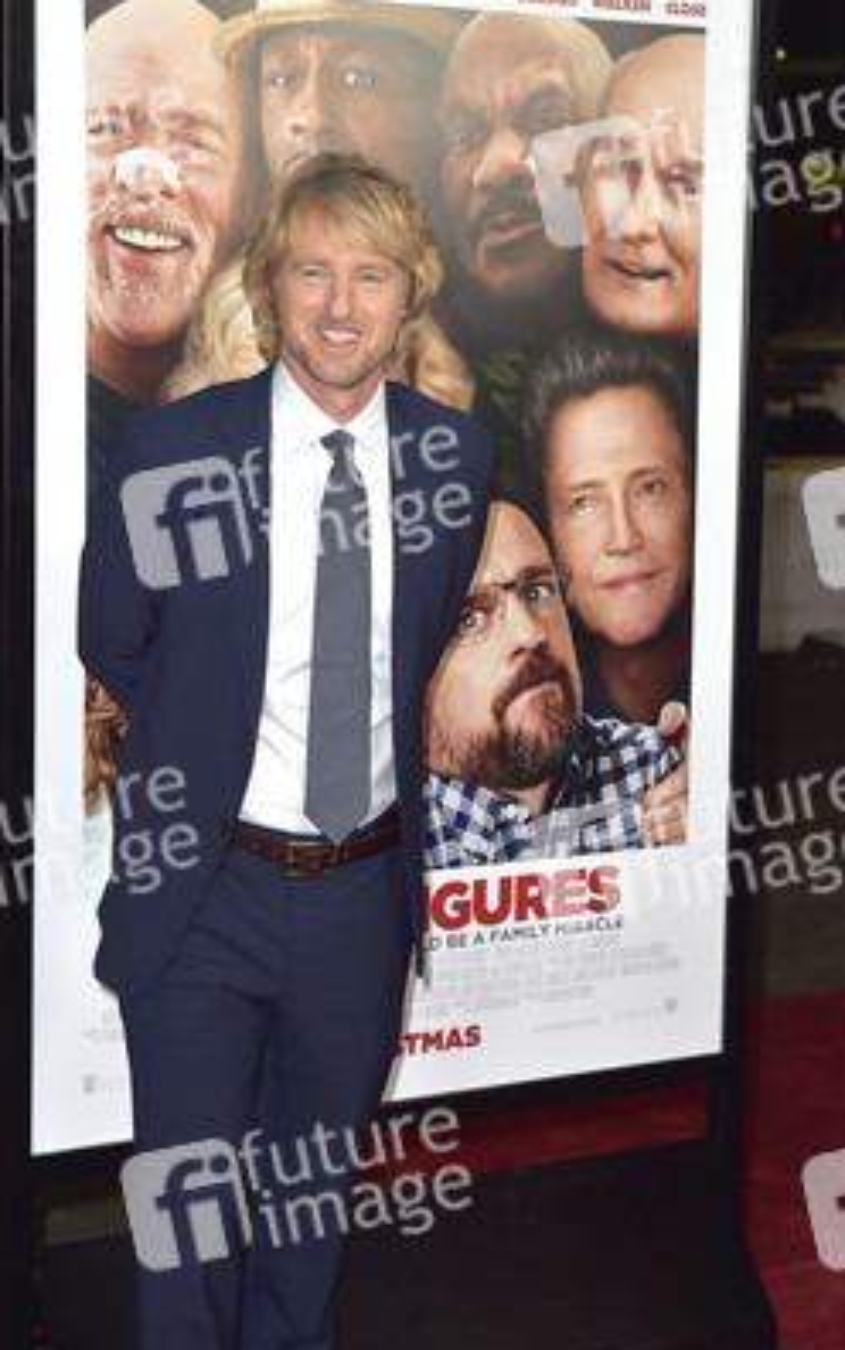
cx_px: 397
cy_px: 678
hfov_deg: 18.1
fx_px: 2649
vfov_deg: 28.6
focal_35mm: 72
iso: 500
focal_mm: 70
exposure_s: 1/320
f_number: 6.3
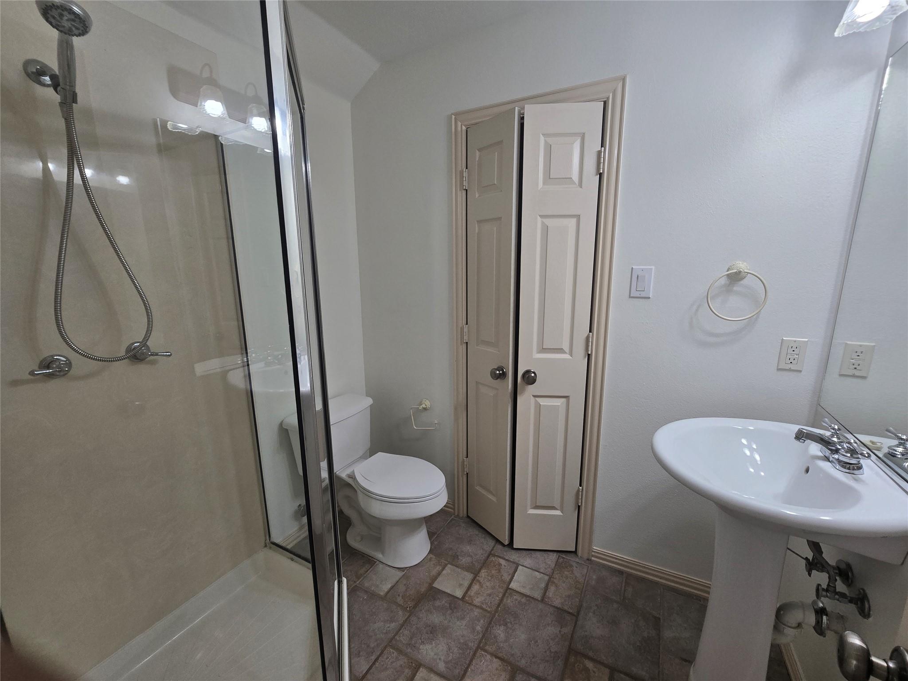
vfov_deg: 89.9
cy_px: 340
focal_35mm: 13
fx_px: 341
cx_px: 454
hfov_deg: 106.2
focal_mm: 2.2
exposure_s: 1/60
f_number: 2.2
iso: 50
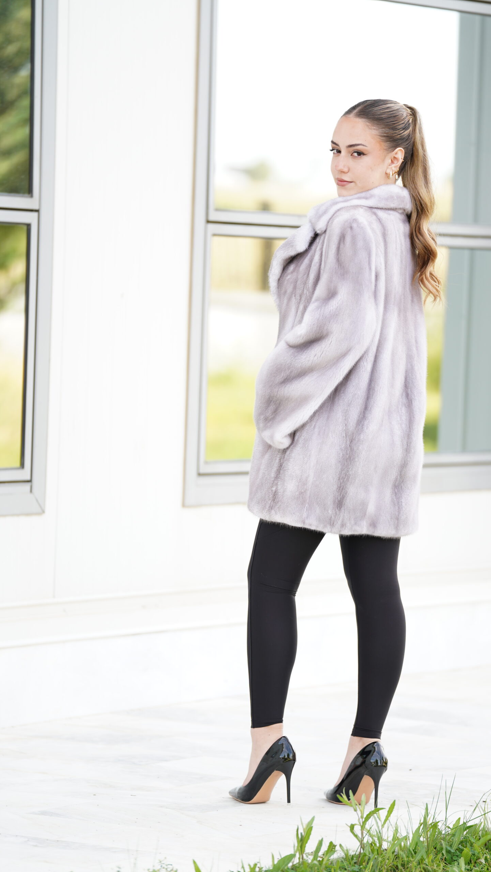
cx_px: 285
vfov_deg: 12.4
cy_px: 436
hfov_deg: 7.0
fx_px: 4004
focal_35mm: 173
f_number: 2.8
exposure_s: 1/250
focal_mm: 165
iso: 200
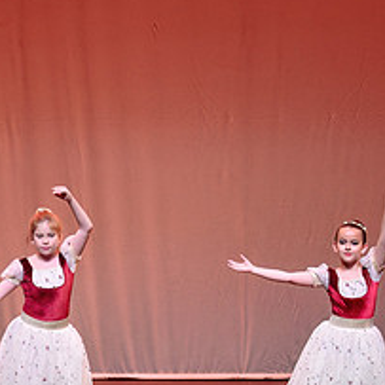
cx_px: 71
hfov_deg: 6.5
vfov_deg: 6.5
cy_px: 302
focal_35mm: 269
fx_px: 3385
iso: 1250
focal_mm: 95
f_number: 2.8
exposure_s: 1/500
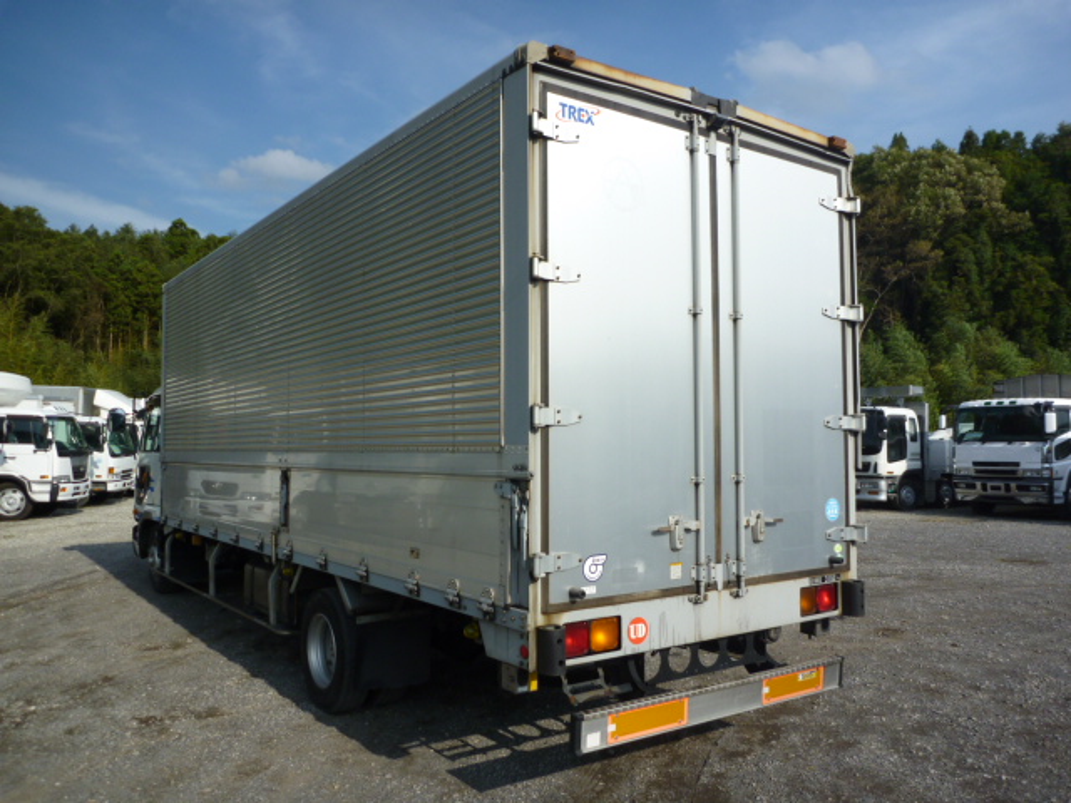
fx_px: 866
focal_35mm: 28
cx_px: 536
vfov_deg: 49.7
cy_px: 402
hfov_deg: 63.4
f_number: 3.3
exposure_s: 1/1000
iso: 80
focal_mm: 4.9
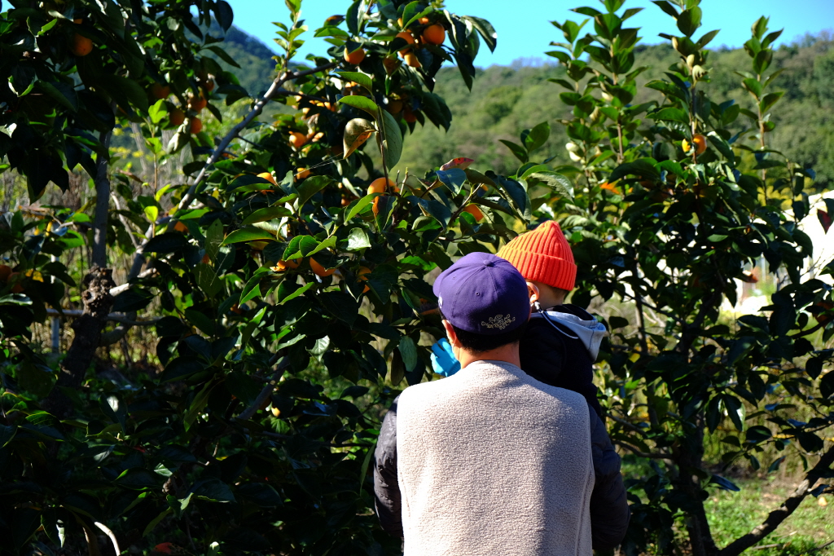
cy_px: 278
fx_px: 1181
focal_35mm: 51
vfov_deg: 26.5
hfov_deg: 38.9
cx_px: 417
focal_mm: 34.3
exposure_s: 1/320
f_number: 3.6
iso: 100
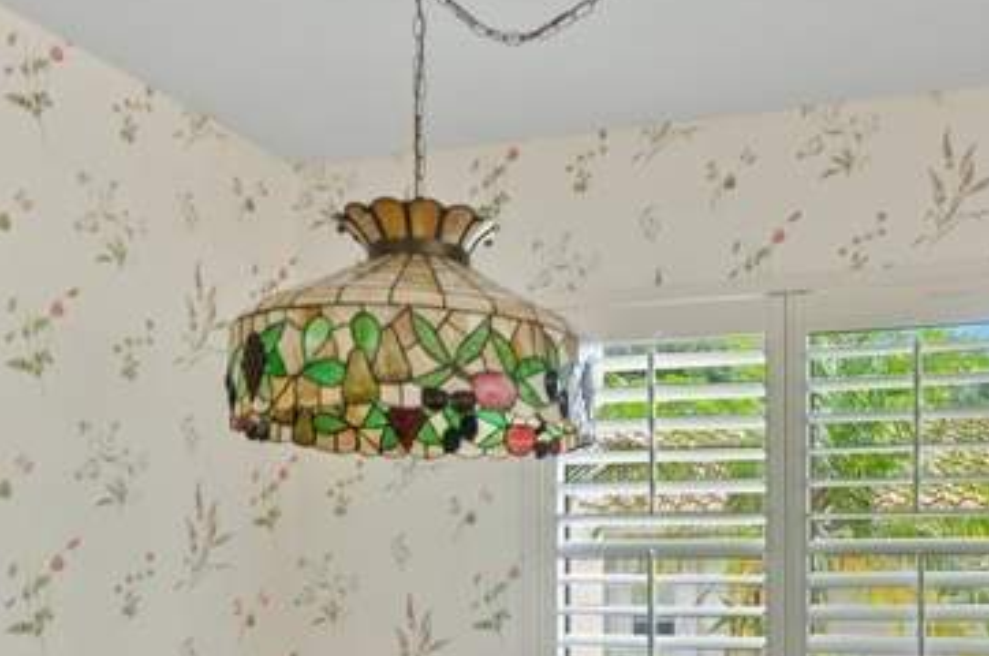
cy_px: 661
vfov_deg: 29.0
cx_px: 740
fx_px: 1182
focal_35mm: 43
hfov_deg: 43.9
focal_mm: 13
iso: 200
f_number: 8
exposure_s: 1/3
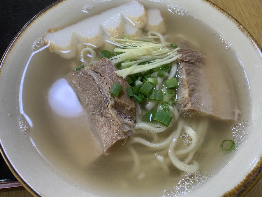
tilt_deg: -63.3
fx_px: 197
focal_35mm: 26
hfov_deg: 67.3
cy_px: 98
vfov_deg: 53.1
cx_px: 131
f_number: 1.8
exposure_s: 1/82
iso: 100
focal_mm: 4.25
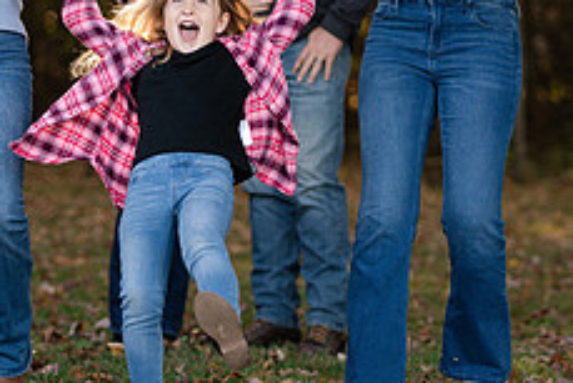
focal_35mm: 234
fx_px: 3727
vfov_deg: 5.9
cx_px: 221
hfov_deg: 8.8
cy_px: 88
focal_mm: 85
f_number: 2.2
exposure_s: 1/640
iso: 320
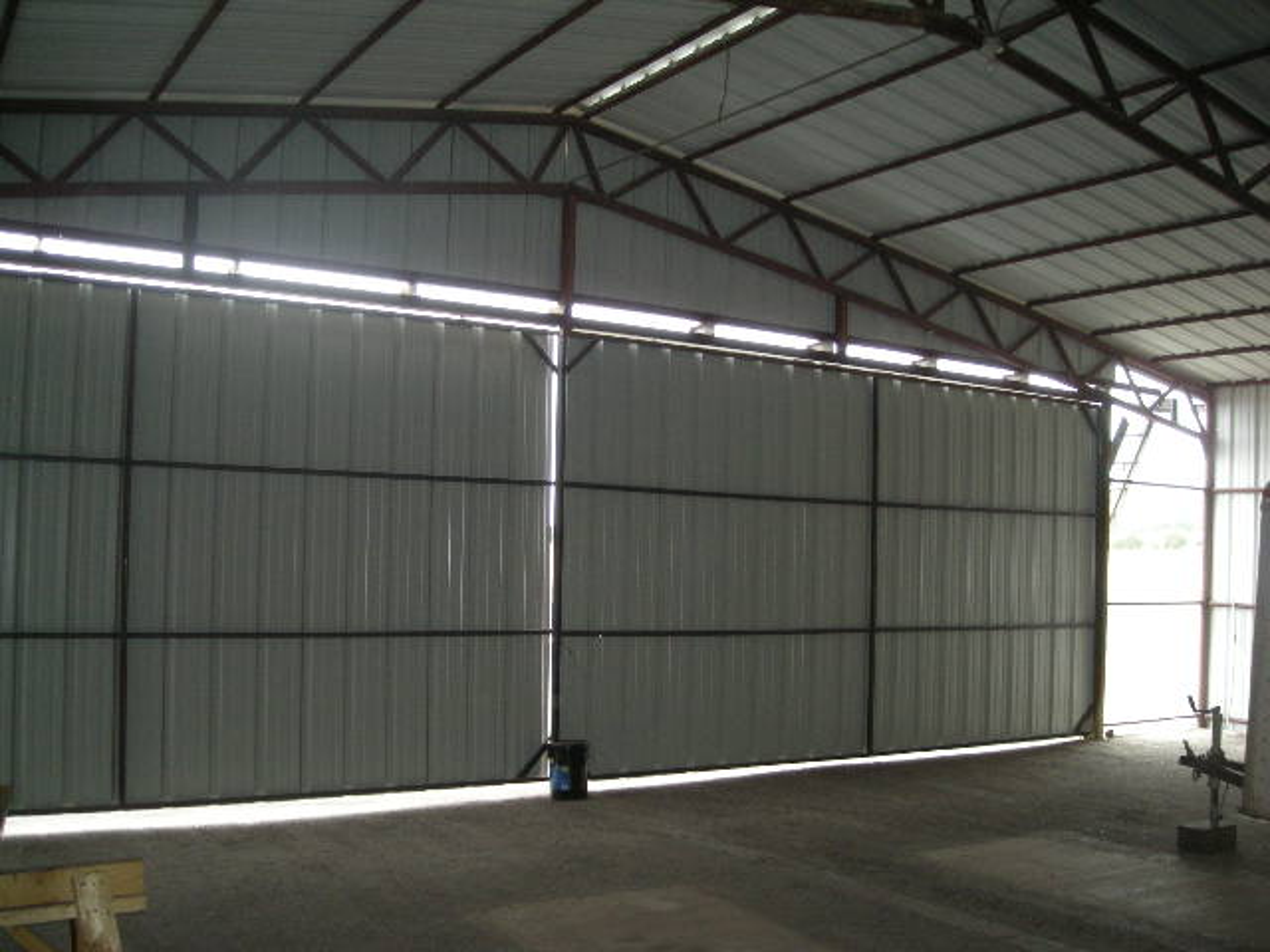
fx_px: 1284
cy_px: 476
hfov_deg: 52.6
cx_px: 635
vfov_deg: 40.7
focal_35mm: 35
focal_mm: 5.7
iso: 191
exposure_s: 1/30
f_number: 2.8
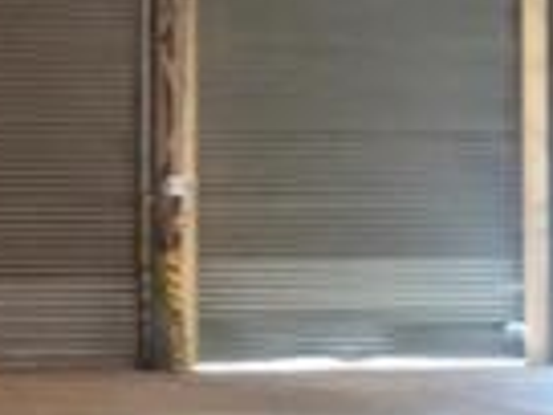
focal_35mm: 120
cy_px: 205
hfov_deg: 15.8
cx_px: -112
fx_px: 1917
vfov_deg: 12.3
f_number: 1.9
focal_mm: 3.7
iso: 160
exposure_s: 1/33
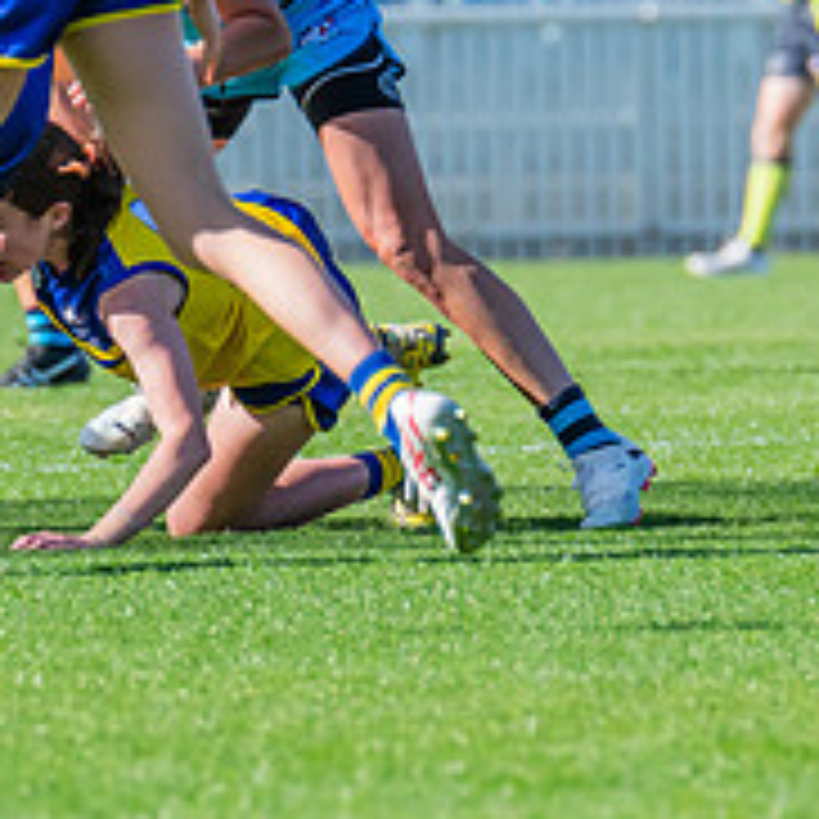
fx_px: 33942
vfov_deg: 1.4
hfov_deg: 1.4
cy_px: 161
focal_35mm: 1268
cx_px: -201
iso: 800
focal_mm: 420
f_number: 8
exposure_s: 1/1250
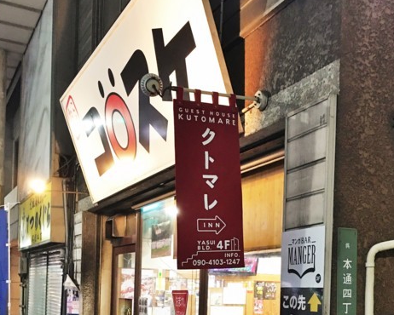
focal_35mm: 49
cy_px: 289
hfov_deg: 37.8
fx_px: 572
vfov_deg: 29.5
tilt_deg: +1.4
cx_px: 250
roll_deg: -2.4
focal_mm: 4.15
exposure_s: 1/10
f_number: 2.2
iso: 80
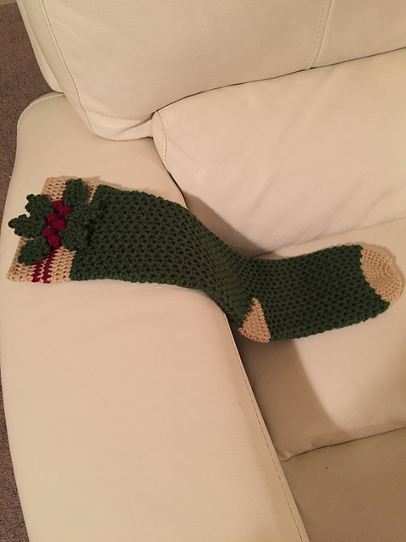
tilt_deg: -64.7
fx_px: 454
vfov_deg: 61.7
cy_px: 271
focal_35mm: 29
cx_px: 203
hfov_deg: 48.2
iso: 500
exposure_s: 1/15
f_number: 2.2
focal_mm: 4.15
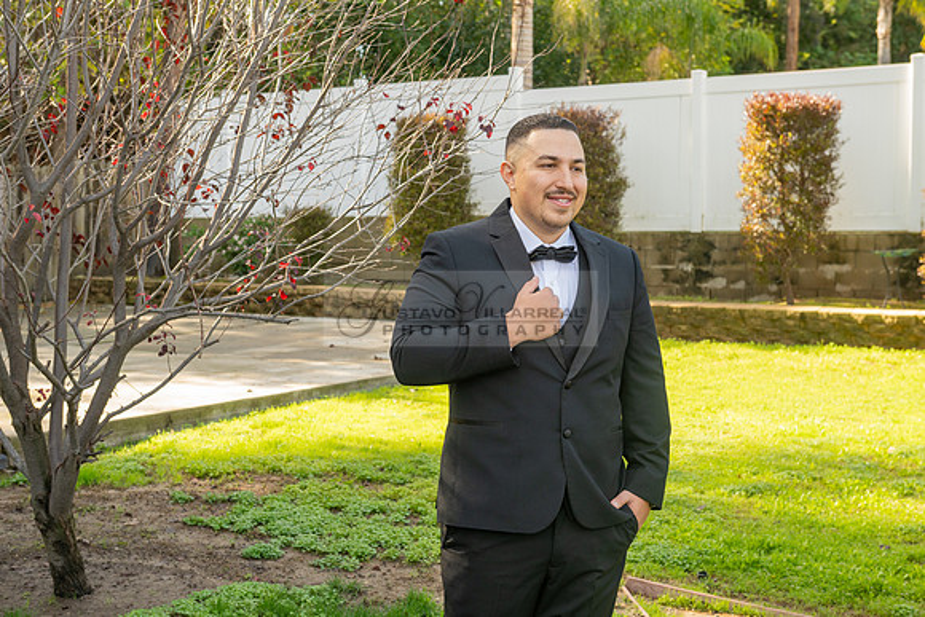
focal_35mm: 52
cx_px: 462
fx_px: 1336
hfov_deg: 38.2
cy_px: 308
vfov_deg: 26.0
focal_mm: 52
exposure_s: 1/160
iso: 320
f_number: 6.3
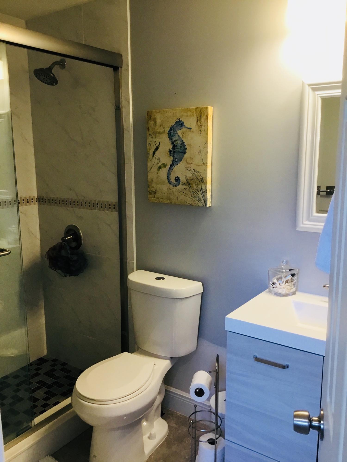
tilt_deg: -10.2
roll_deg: +1.5
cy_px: 231
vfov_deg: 58.4
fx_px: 414
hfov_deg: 45.4
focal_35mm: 31
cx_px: 174
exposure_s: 1/30
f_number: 2.4
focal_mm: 3.3
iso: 64
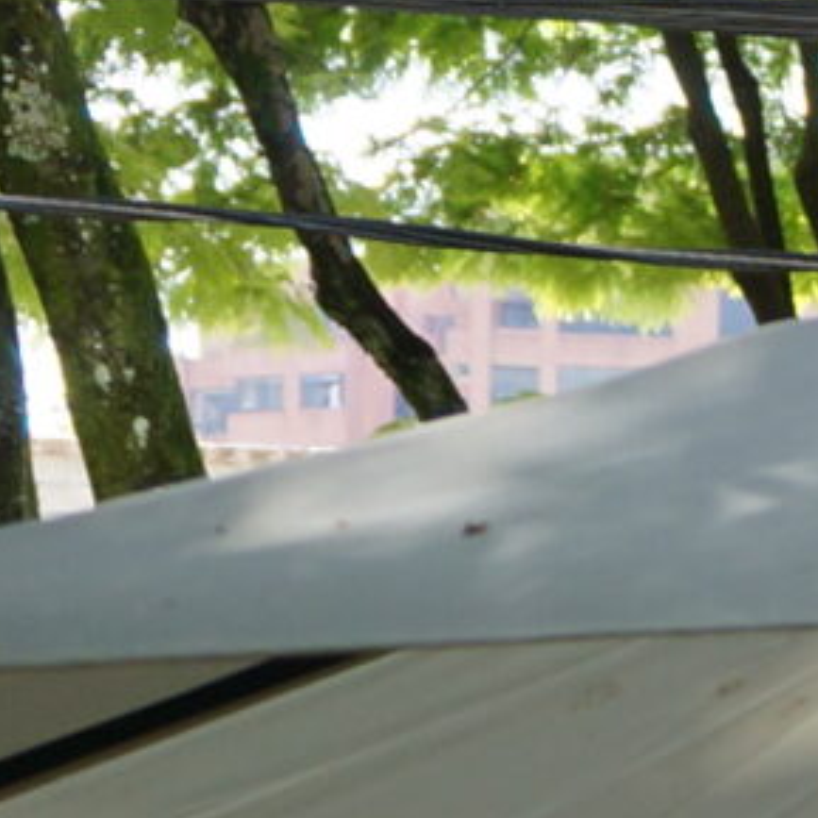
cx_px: 2434
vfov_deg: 6.9
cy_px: 1555
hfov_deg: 6.5
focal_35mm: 248
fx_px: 6630
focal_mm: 22
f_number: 4.5
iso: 200
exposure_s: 1/200
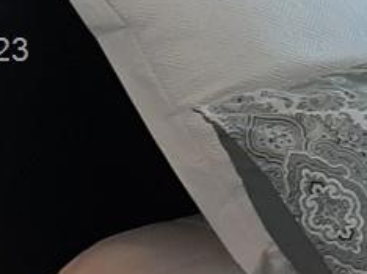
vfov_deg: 8.0
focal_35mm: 185
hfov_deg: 9.8
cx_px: 783
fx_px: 1959
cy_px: 53
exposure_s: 1/120
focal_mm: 3.6
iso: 40
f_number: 1.9
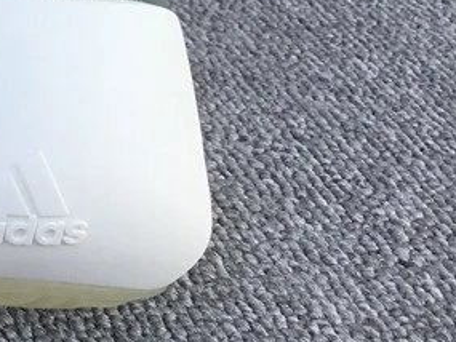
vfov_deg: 14.5
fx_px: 1292
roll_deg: -3.0
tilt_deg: -22.4
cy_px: -86
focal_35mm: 98
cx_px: -251
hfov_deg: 17.7
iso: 25
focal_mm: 3.3
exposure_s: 1/215
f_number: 2.4
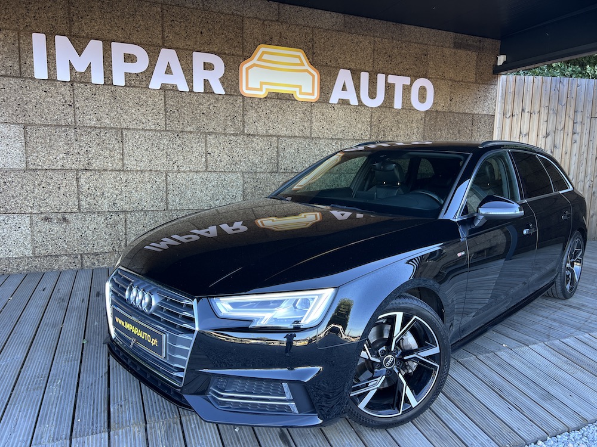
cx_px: 298
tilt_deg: -8.5
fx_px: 448
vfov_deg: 53.1
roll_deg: -0.9
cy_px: 224
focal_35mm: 26
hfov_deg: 67.3
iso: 50
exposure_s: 1/121
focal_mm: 5.7
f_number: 1.5
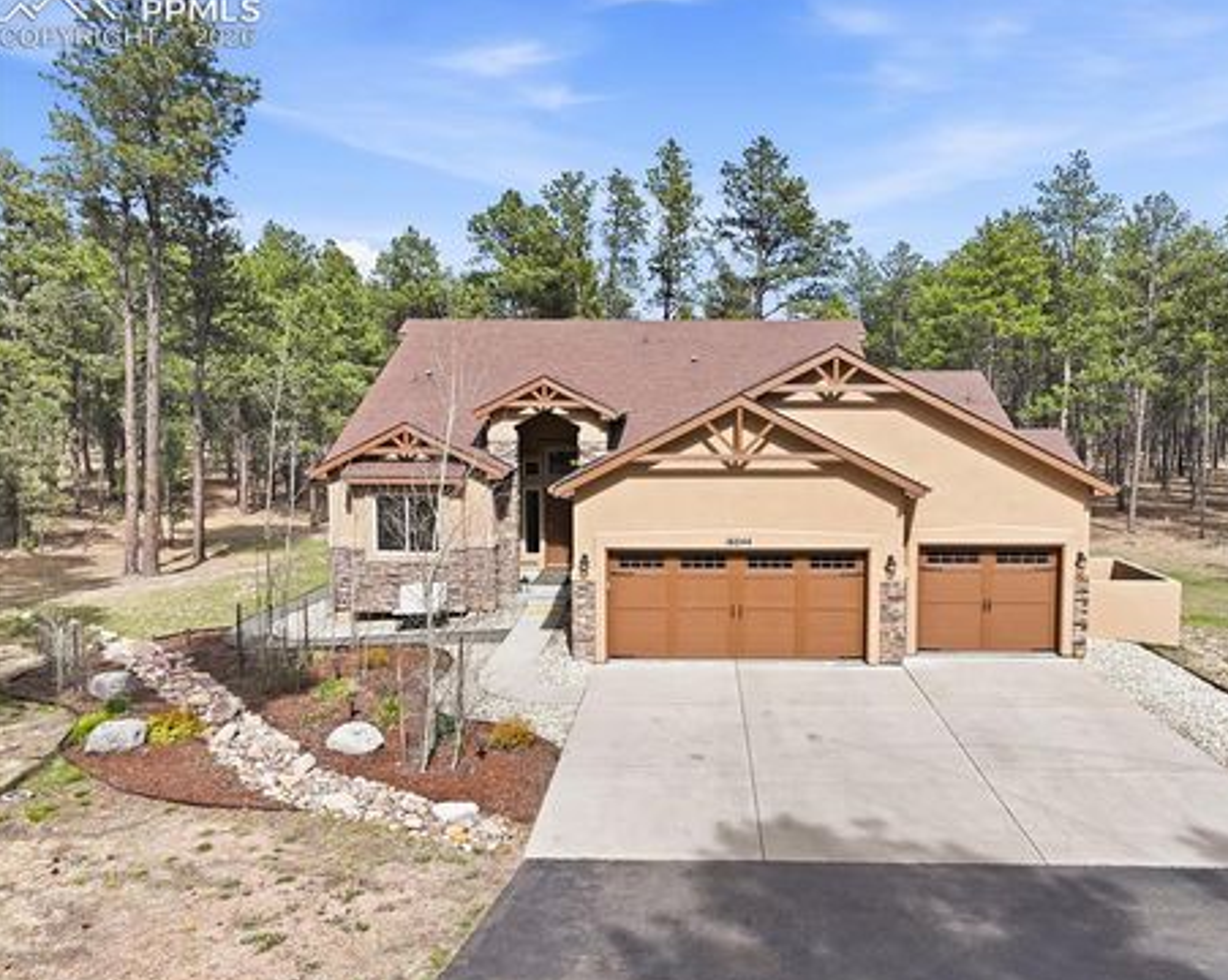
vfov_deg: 54.9
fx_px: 944
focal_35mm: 26
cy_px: 483
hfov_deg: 65.9
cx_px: 675
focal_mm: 12.3
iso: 100
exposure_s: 1/200
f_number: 8
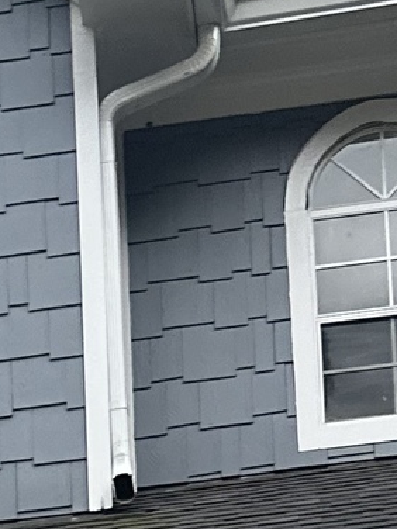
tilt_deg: +5.0
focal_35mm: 147
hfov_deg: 9.7
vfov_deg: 11.9
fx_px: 2248
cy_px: 1088
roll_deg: +1.3
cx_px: -235
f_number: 1.78
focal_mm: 6.86
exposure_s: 1/68
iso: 250
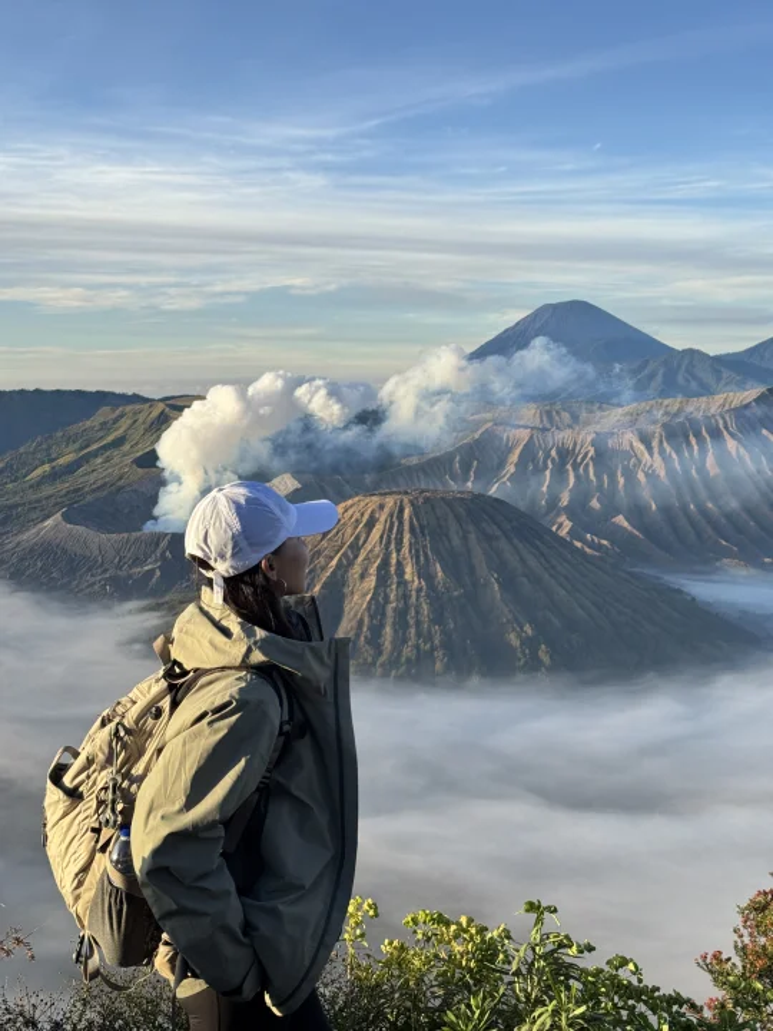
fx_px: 1429
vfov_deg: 39.7
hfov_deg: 30.3
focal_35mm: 48
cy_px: 516
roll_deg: +0.5
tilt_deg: -2.5
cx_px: 386
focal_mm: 6.76
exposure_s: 1/1114
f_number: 1.78
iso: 64
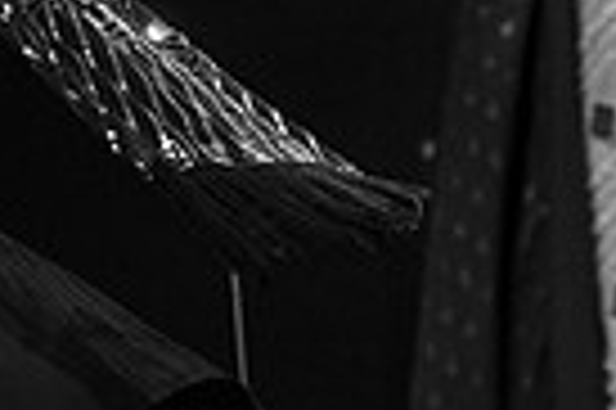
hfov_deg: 6.9
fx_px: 5042
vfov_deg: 4.6
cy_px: -155
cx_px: -120
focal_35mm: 295
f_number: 3.5
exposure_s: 1/500
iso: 2500
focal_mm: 62
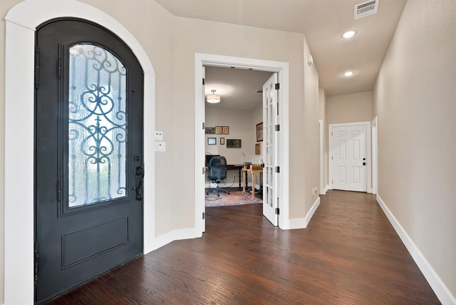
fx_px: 178
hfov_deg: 104.2
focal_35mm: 14
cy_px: 152
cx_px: 228
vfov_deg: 81.3
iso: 640
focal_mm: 14
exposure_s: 1/2.5
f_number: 9
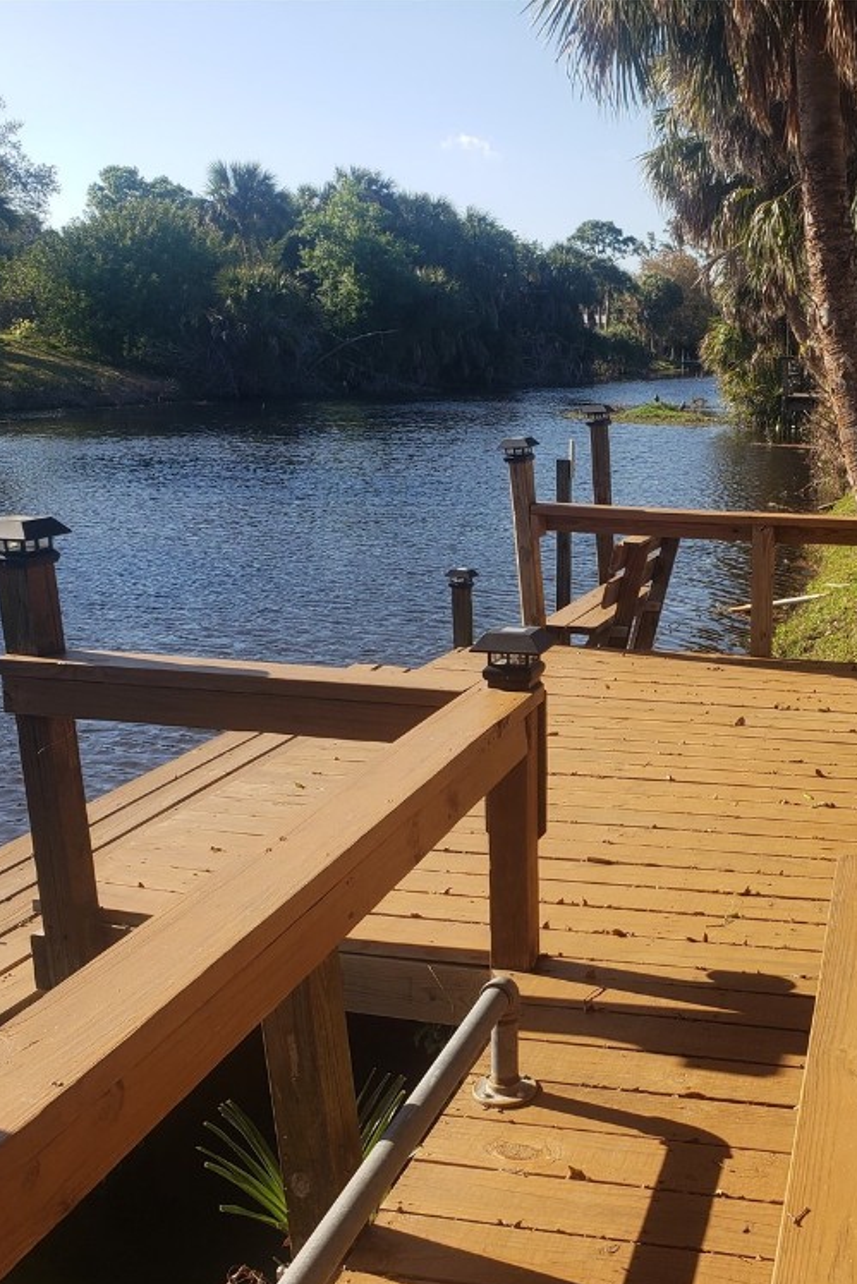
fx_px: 1320
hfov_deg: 34.7
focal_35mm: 37
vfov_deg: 51.9
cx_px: 701
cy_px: 657
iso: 50
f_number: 2.4
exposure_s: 1/981
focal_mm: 4.3
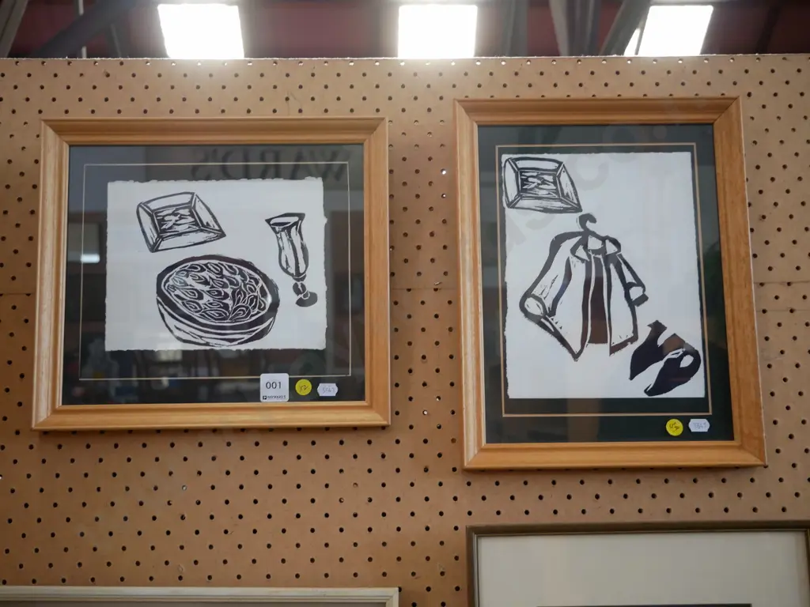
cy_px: 304
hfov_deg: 46.8
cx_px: 405
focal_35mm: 40
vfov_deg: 36.0
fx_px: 936
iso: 800
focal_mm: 20
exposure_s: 1/60
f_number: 4.1
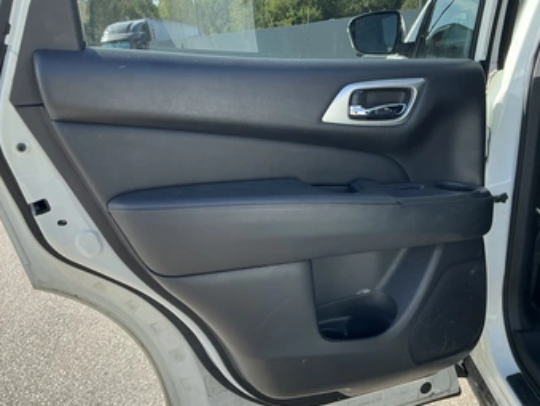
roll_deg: +6.0
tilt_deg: -14.0
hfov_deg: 55.2
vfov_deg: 43.0
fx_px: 515
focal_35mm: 33
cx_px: 248
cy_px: 220
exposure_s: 1/457
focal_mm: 3
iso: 25
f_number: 1.8
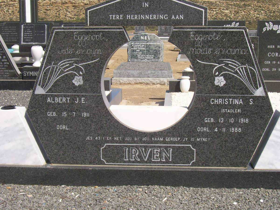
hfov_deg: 34.3
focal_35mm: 56
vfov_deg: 26.1
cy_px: 105
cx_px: 140
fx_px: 453
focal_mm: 9.4
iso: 80
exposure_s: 1/486
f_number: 6
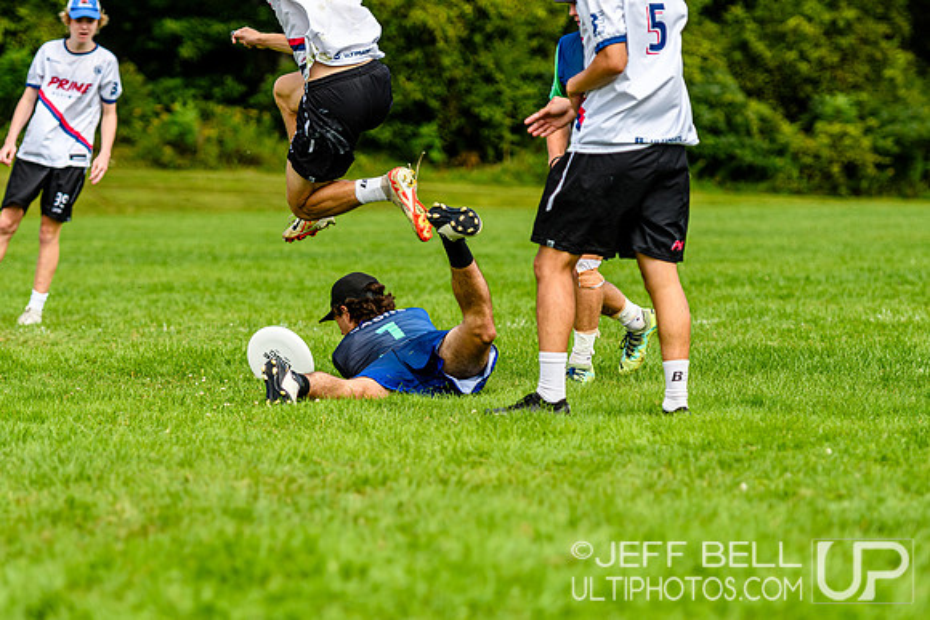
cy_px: 310
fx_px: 4341
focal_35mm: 168
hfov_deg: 12.2
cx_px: 465
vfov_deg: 8.2
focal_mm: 112
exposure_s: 1/1600
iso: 100
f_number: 3.2
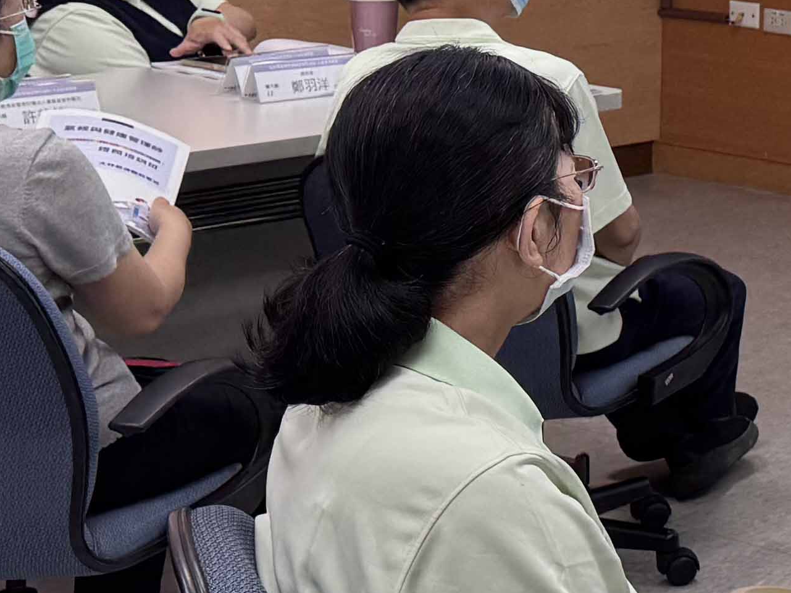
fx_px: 2445
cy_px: -72
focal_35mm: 107
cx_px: 1385
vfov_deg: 13.5
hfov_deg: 15.9
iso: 100
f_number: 1.78
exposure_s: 1/120
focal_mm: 6.76
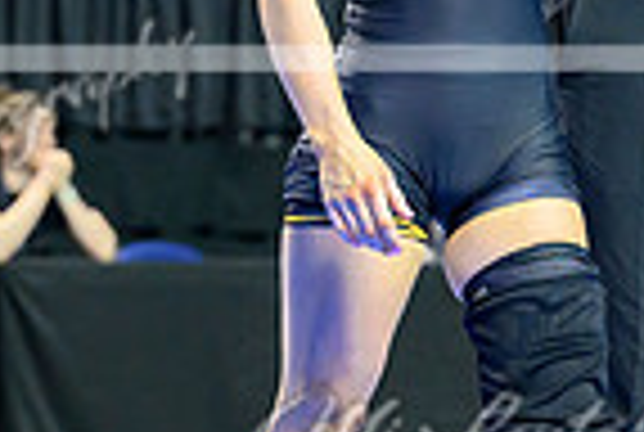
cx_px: 354
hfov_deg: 5.2
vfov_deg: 3.5
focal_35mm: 393
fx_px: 7045
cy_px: -71
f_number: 2.8
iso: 3200
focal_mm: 79
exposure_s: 1/800
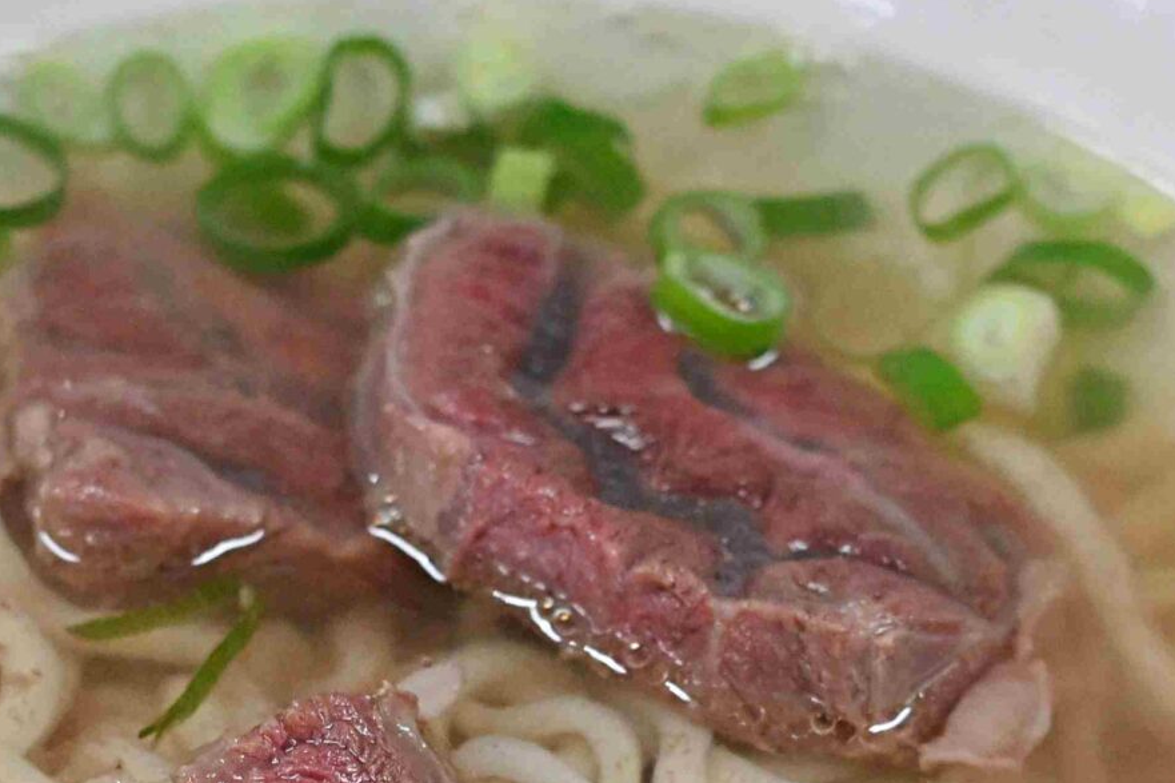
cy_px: 838
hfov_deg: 9.4
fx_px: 7113
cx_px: 457
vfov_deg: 6.3
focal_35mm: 218
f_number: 3.2
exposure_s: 1/200
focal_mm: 50
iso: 1400
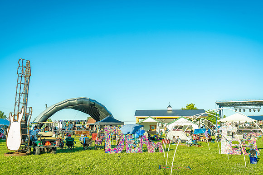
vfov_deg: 35.1
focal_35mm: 38
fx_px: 278
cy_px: 88
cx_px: 132
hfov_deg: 50.7
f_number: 5.6
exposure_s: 1/250
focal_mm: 38
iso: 125
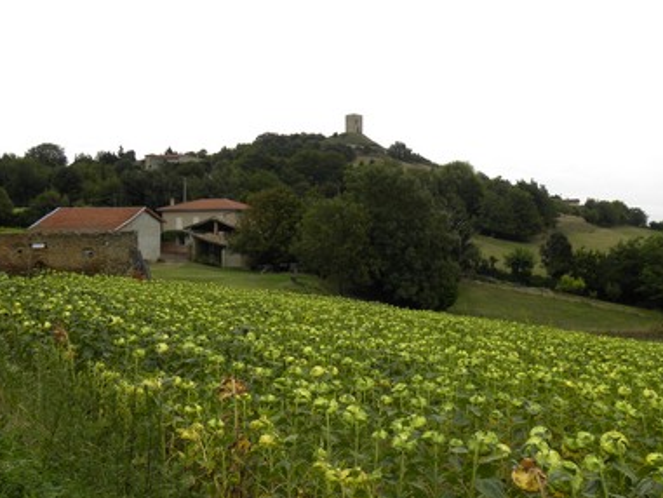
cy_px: 263
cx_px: 376
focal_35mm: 39
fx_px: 747
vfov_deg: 36.8
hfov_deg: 47.7
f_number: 4
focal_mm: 5.9
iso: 64
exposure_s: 1/243
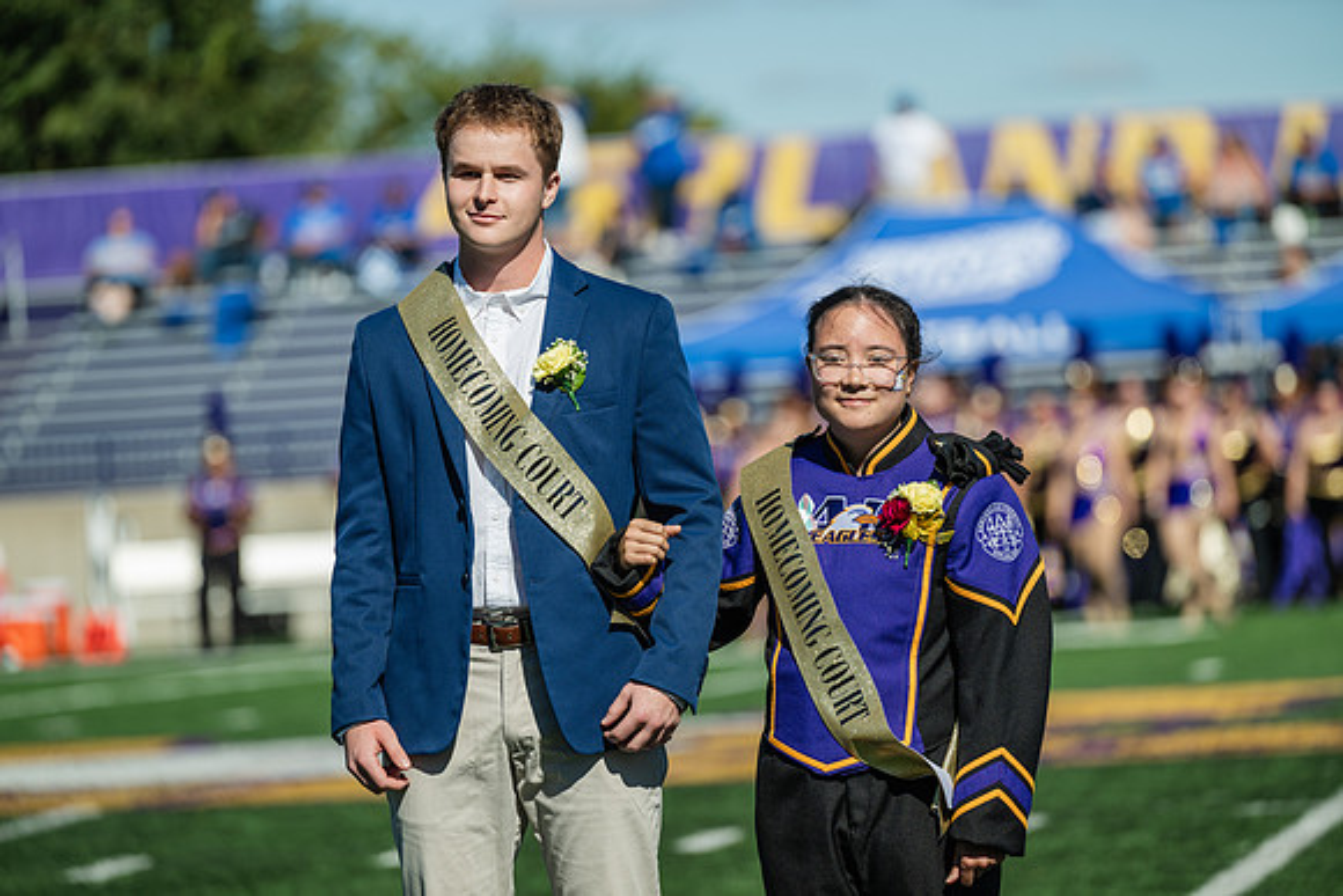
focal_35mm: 200
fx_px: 7463
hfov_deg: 10.3
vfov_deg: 6.9
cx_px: 672
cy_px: 448
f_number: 3.5
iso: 100
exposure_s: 1/1600
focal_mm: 200
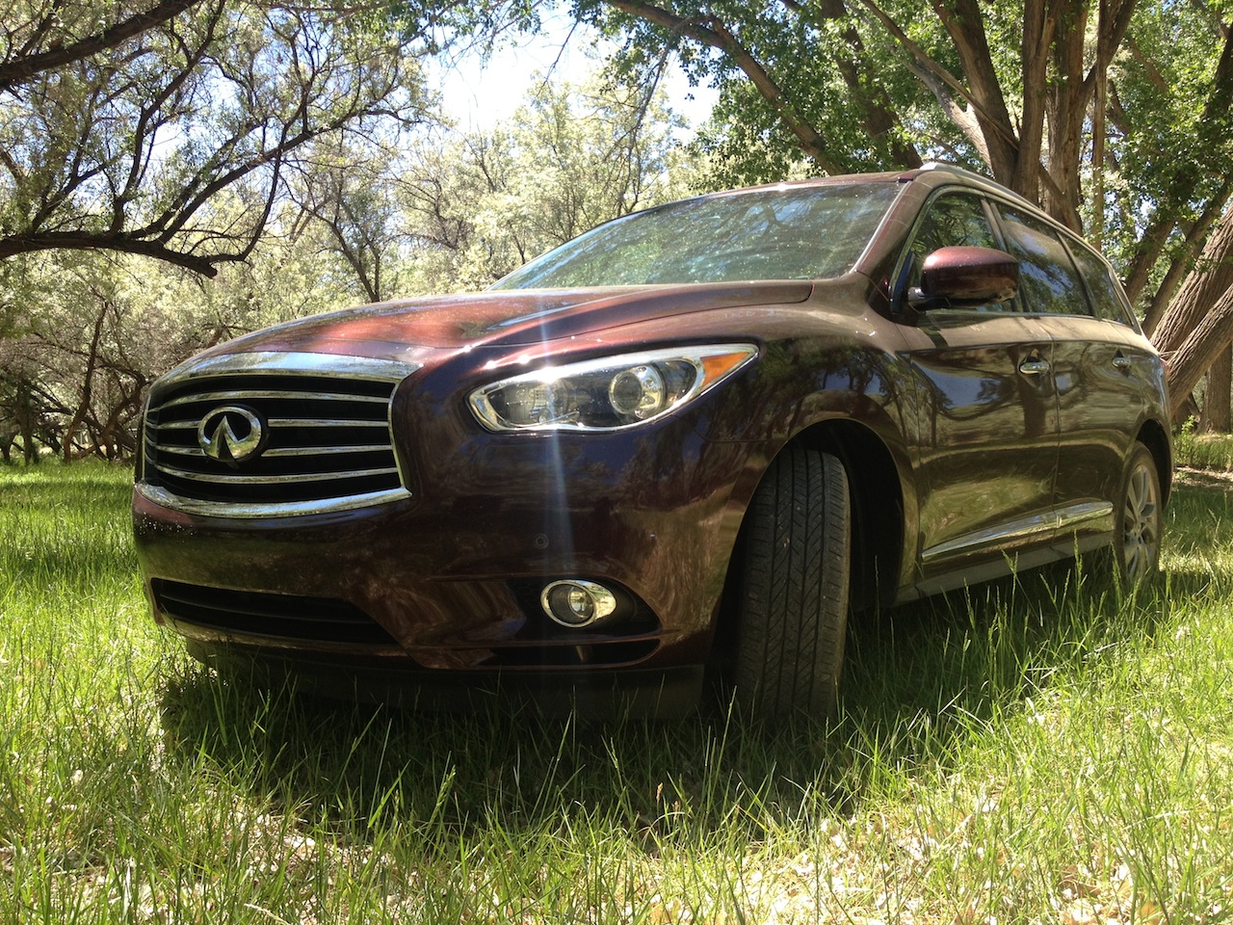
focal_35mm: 35
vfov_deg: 40.7
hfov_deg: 52.6
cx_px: 616
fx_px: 1247
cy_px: 462
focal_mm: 4.28
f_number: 2.4
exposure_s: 1/349
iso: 50
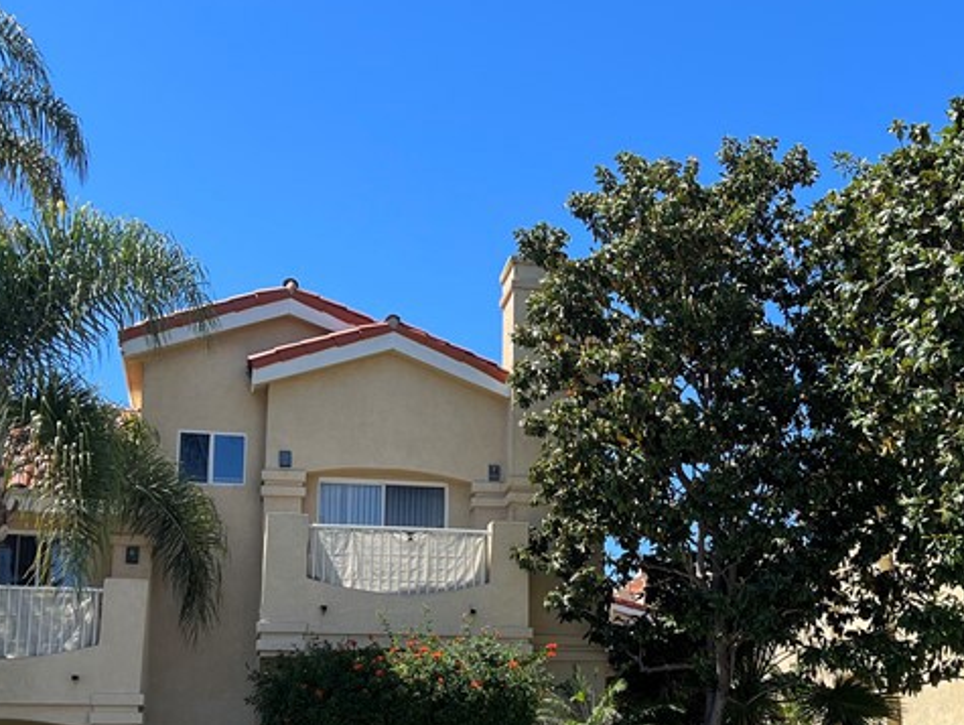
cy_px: 493
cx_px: 649
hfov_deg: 34.0
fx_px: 1561
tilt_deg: +12.4
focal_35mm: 56
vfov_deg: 26.0
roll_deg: +0.3
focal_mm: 5.7
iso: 50
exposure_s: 1/1972
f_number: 1.5
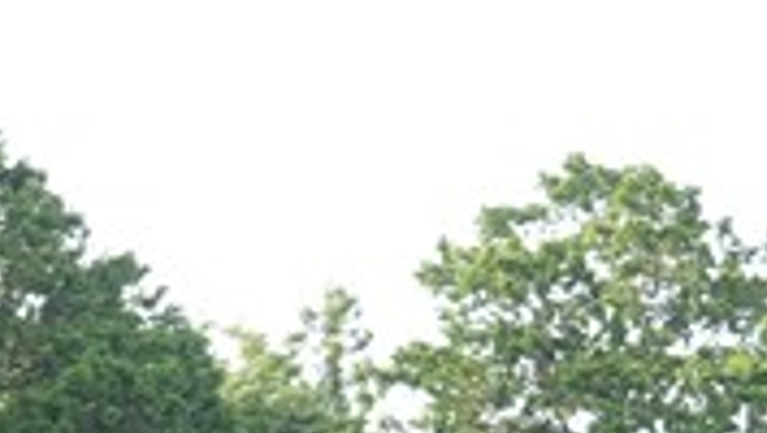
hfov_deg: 10.3
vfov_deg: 5.6
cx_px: -52
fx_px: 4194
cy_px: 1247
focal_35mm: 206
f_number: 4
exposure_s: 1/160
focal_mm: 34
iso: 200
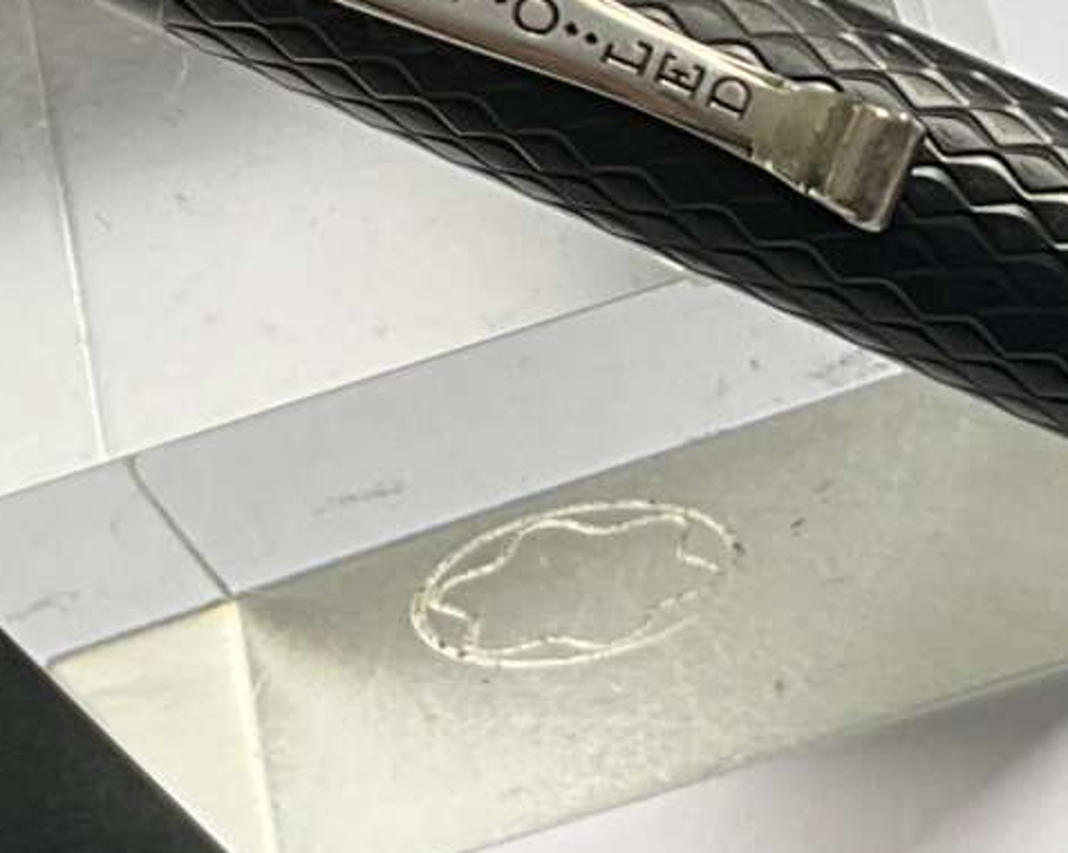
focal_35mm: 152
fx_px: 4802
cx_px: 808
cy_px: -159
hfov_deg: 12.7
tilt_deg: -55.7
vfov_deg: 10.0
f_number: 1.8
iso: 25
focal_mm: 3
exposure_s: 1/122
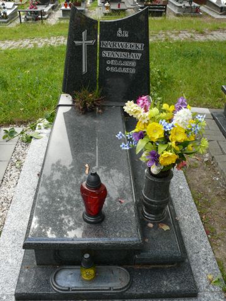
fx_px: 305
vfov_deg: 52.6
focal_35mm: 35
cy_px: 150
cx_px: 113
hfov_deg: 40.7
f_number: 4
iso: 100
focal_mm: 7.4
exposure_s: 1/125
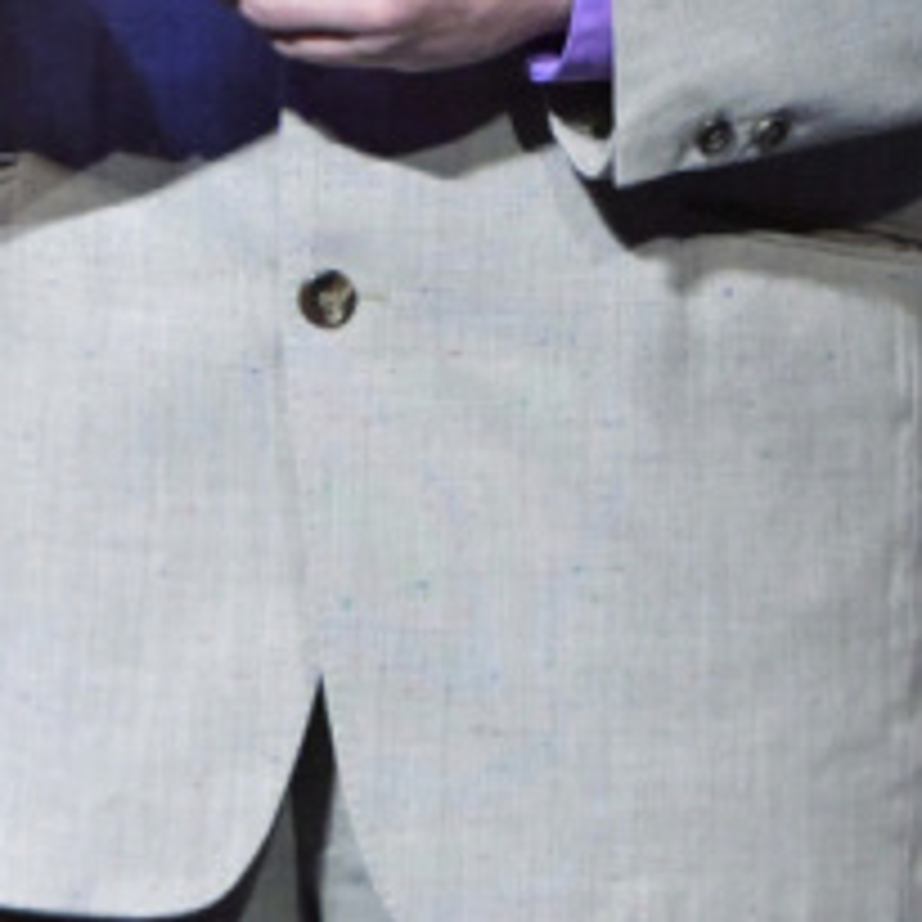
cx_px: 479
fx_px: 27030
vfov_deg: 2.0
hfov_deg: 2.0
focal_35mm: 897
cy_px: -297
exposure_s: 1/400
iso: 4000
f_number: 2.8
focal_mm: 180
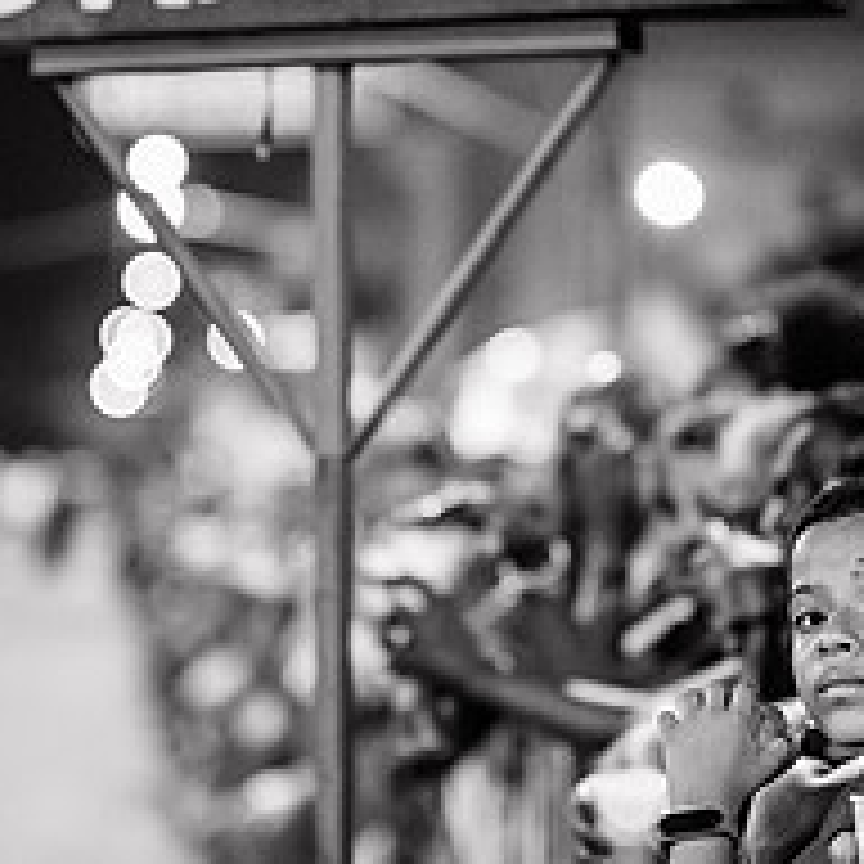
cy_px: 392
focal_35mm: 149
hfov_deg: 11.7
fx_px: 4208
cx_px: 518
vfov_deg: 11.7
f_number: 1.2
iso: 2500
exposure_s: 1/320
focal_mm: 50
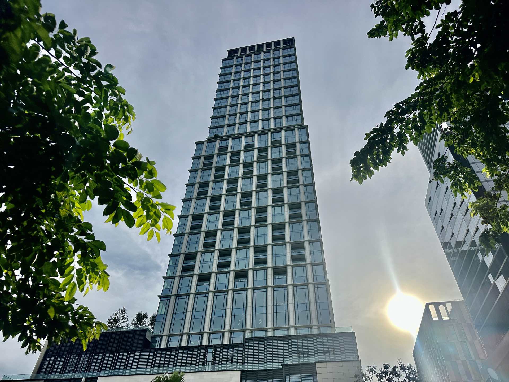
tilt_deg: +45.2
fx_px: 353
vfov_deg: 56.8
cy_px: 191
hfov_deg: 71.6
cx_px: 254
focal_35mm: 24
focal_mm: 6.86
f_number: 1.78
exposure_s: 1/13699
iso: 80
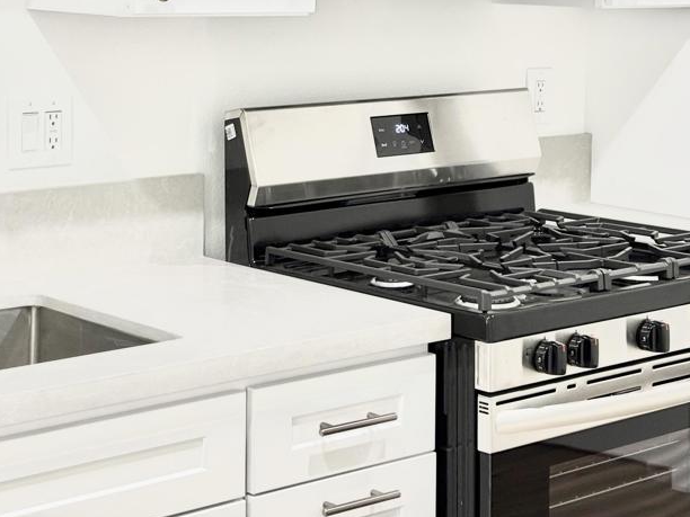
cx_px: 284
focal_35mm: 87
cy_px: 87
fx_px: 1734
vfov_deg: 16.8
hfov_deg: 22.5
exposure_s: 1/60
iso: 125
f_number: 1.6
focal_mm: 5.96
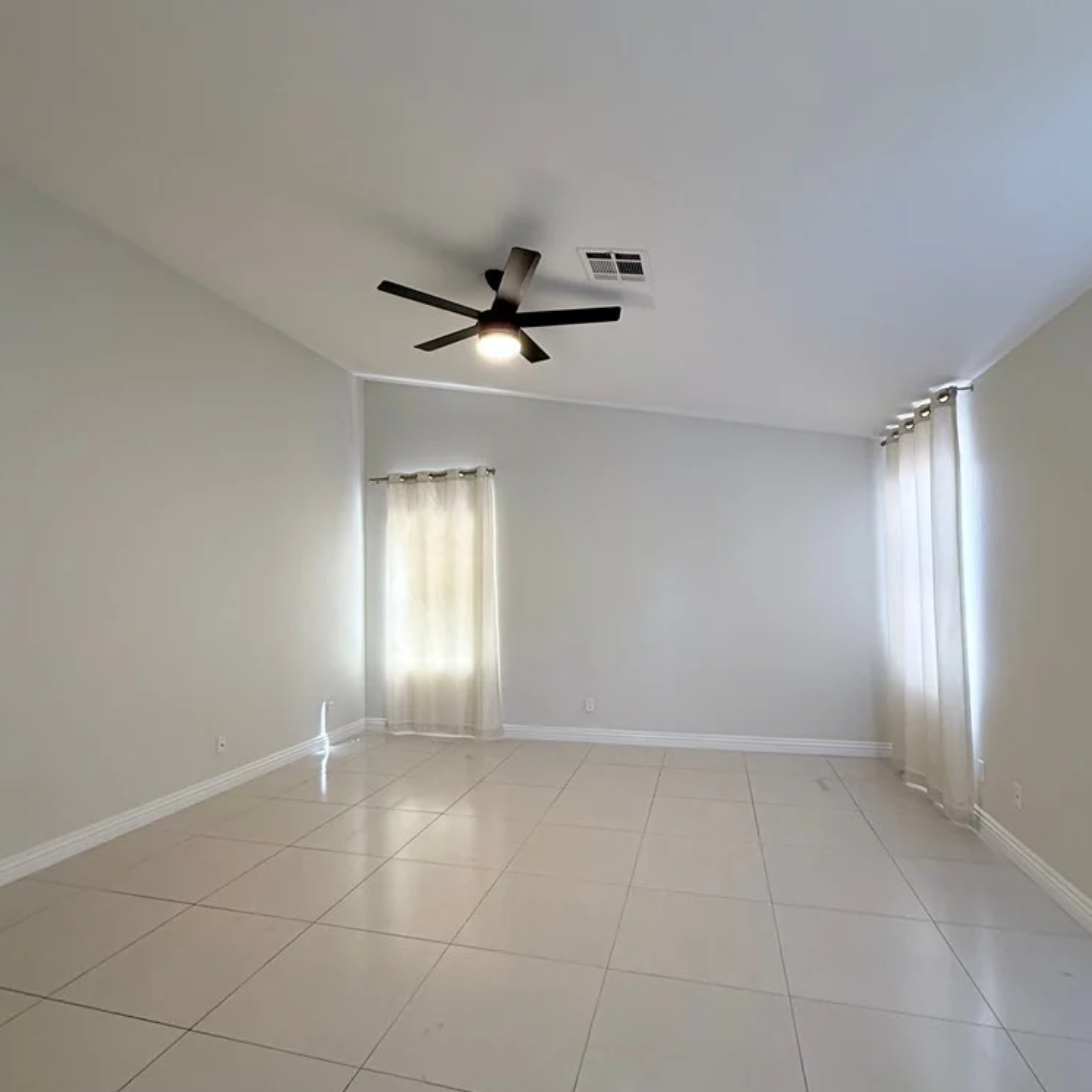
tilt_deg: +1.5
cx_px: 545
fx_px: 607
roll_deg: +0.1
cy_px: 573
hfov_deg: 84.0
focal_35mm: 17
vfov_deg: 83.9
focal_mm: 2.22
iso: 250
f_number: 2.2
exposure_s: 1/60
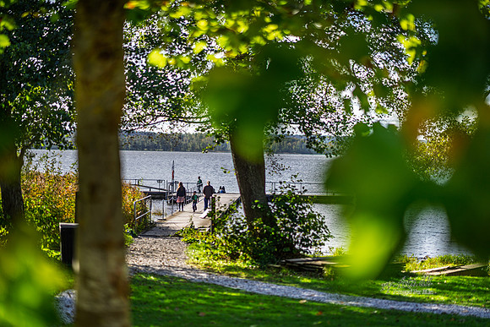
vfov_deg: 16.1
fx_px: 1157
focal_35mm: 85
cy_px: 164
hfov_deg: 23.9
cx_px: 245
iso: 64
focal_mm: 85
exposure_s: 1/3200
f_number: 1.4
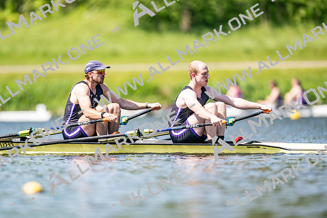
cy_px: 109
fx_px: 5451
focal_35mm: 600
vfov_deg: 2.3
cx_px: 164
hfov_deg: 3.4
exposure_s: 1/2500
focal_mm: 600
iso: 400
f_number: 4
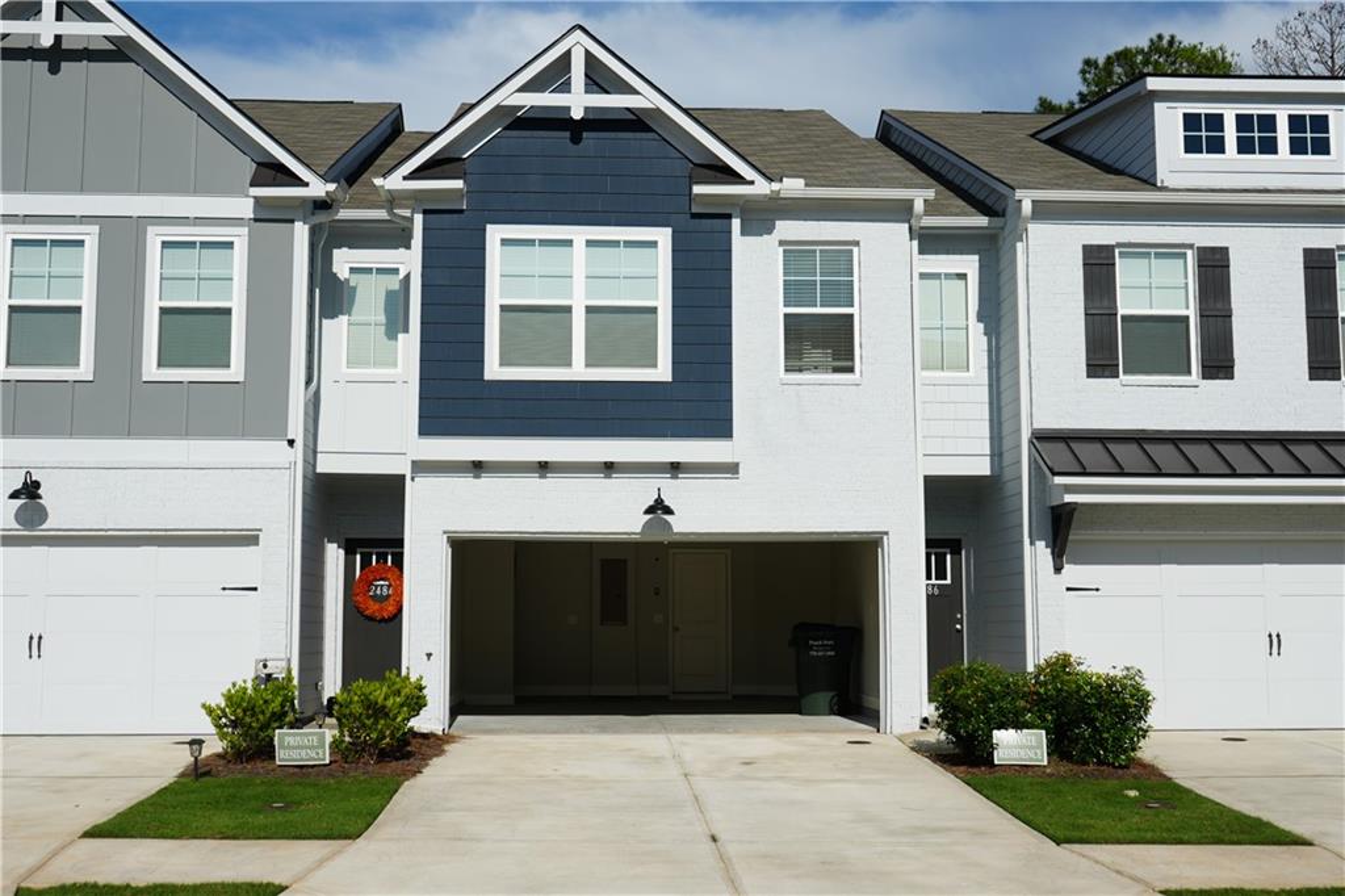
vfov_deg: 31.9
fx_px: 1569
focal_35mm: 42
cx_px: 672
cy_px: 448
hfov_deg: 46.4
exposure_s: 1/1600
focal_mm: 28
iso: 100
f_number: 5
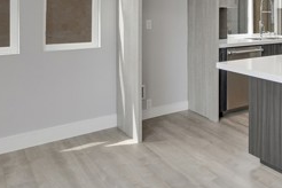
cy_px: 5
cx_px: 245
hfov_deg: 45.6
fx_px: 305
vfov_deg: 31.9
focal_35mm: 39
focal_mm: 10
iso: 400
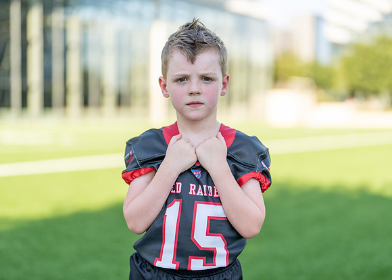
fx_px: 606
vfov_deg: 26.0
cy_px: 144
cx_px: 196
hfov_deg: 35.9
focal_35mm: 54
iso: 100
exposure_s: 1/2000
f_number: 1.2
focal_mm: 50
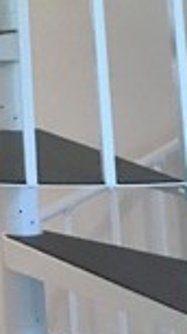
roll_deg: +0.5
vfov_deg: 14.8
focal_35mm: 127
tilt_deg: +13.3
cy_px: -265
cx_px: -250
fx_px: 1126
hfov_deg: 8.7
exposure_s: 1/30
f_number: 1.8
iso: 40
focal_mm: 3.99
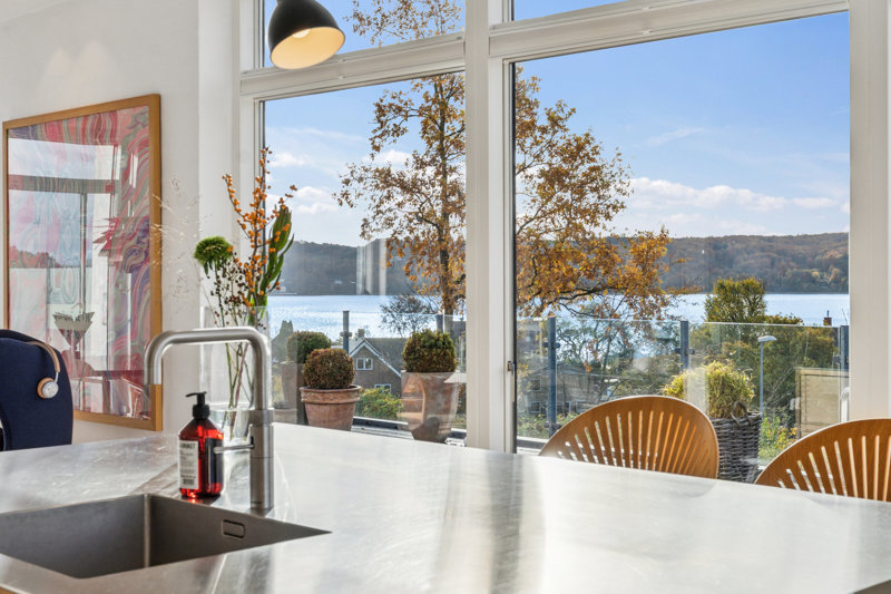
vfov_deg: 26.0
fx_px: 1287
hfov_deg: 38.2
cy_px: 297
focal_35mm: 52
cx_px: 446
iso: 200
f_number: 8
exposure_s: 1/1000
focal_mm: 35
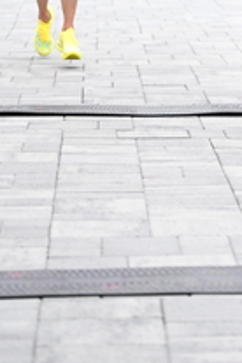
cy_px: -49
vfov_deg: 9.8
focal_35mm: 207
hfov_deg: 6.6
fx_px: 2087
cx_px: 290
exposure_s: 1/1250
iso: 1600
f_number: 2.8
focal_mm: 78
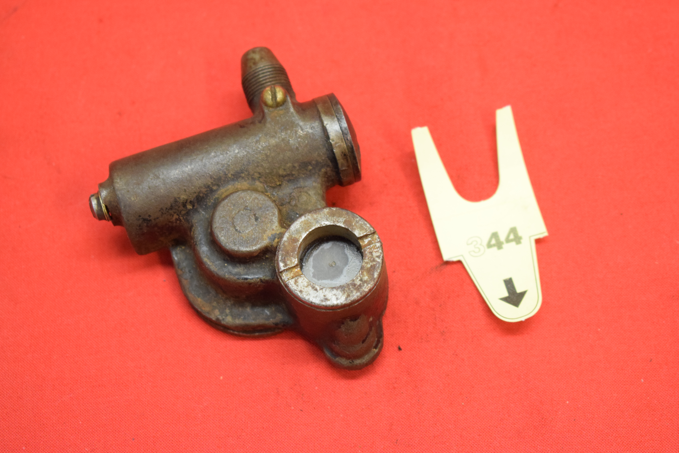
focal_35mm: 82
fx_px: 1556
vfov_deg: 16.6
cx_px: 340
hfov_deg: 24.6
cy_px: 226
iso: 2000
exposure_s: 1/60
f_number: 5.6
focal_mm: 55
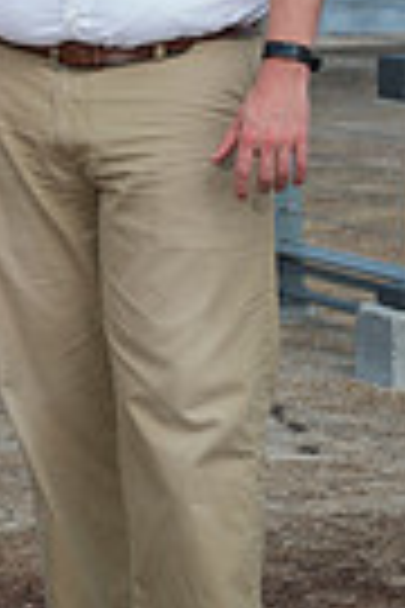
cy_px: 113
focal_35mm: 333
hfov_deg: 4.1
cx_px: 11
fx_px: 5619
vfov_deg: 6.2
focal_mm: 100
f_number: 5.6
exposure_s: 1/200
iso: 50
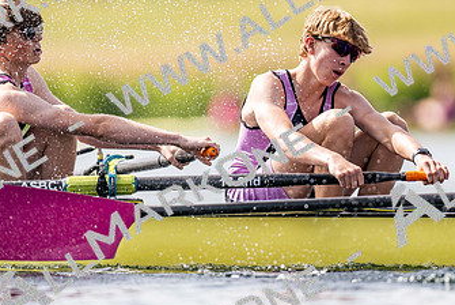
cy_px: 119
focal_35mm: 1038
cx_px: 274
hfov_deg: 2.0
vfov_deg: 1.3
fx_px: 13130
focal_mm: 600
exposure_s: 1/2500
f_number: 4
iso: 220
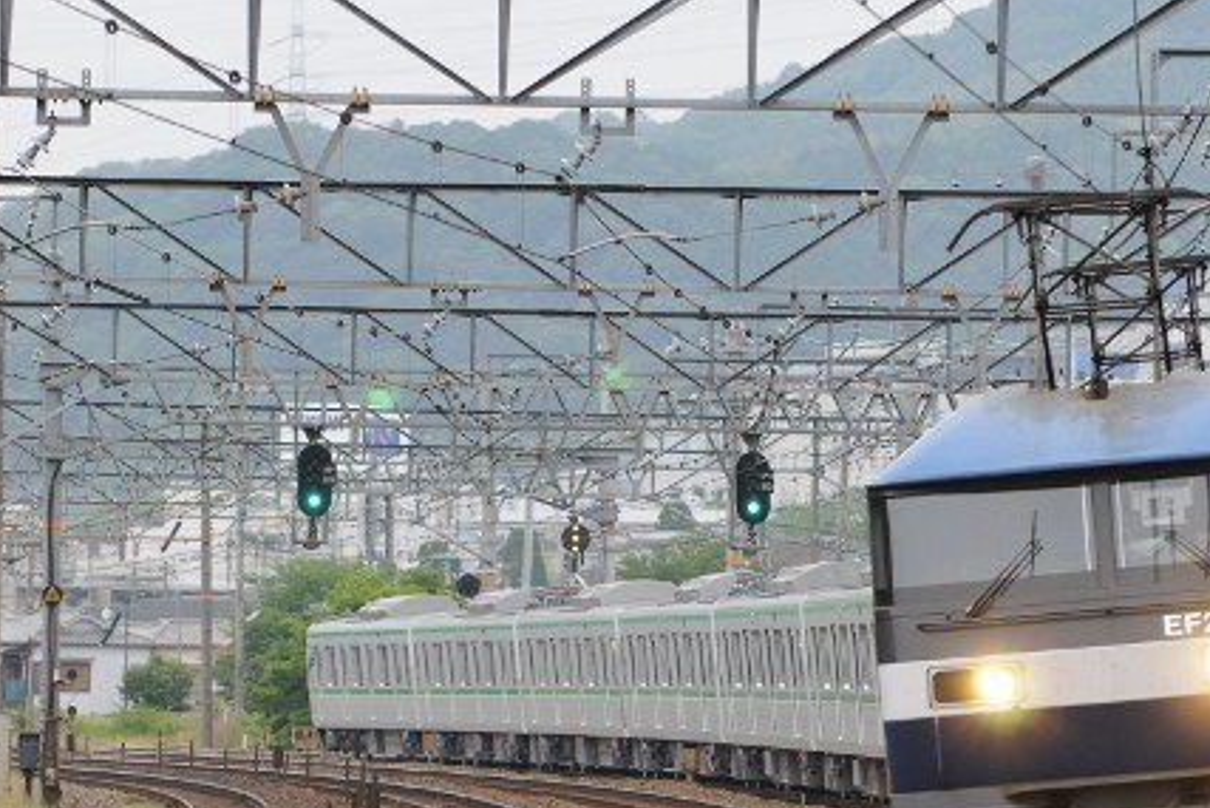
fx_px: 11330
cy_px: 549
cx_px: 762
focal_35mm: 337
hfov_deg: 6.1
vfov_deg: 4.1
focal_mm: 150
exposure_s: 1/500
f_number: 3.5
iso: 800
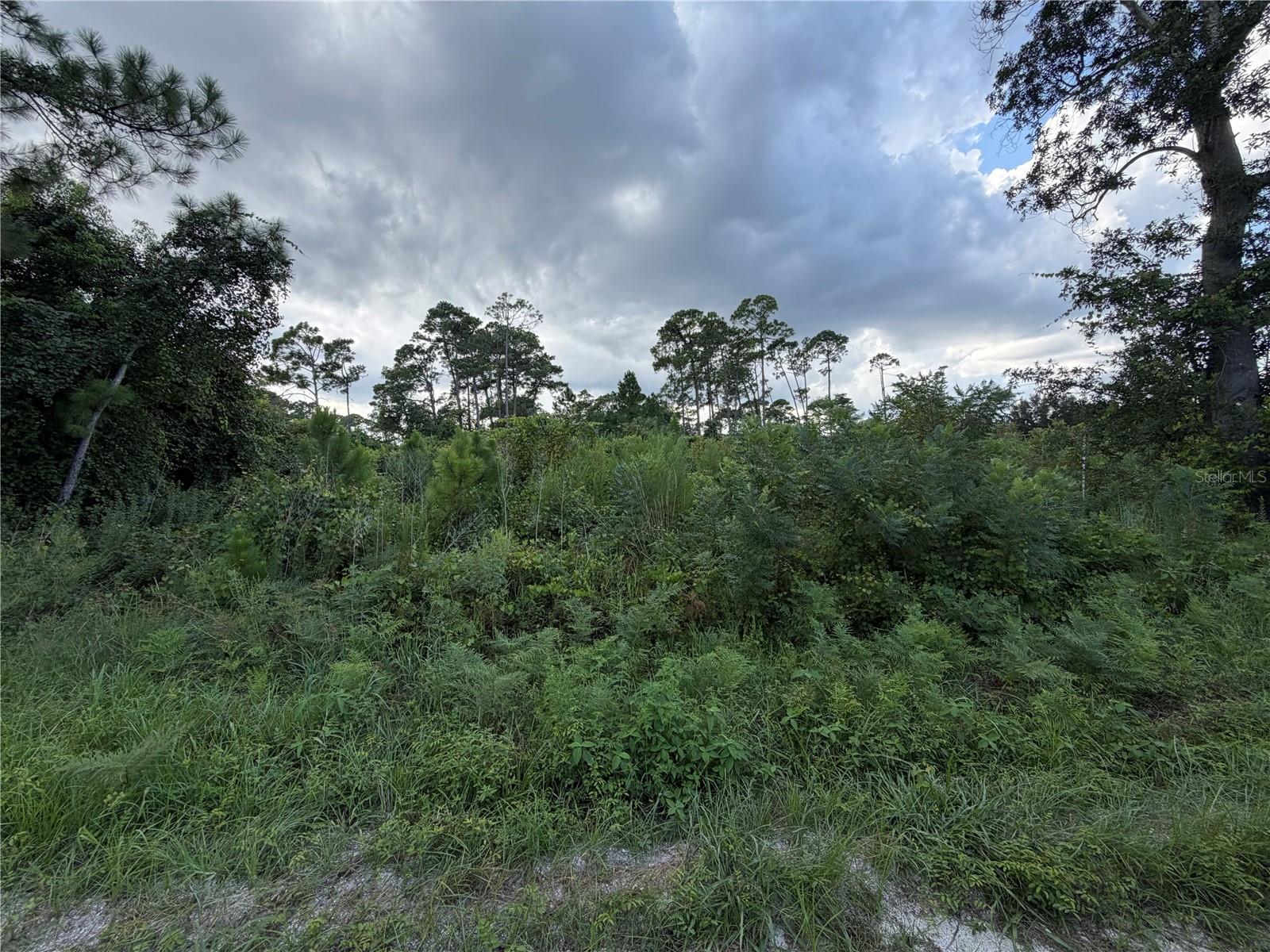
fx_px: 514
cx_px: 635
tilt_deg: -0.3
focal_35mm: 14
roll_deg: -0.1
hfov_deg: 102.1
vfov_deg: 85.7
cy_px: 476
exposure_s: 1/502
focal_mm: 2.22
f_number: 2.2
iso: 50
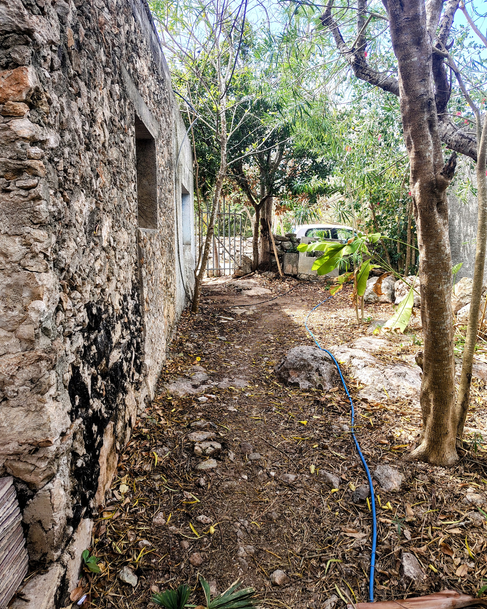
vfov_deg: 66.0
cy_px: 289
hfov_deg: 54.9
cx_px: 248
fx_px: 469
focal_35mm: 26
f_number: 1.8
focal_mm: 5.56
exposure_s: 1/202
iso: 100
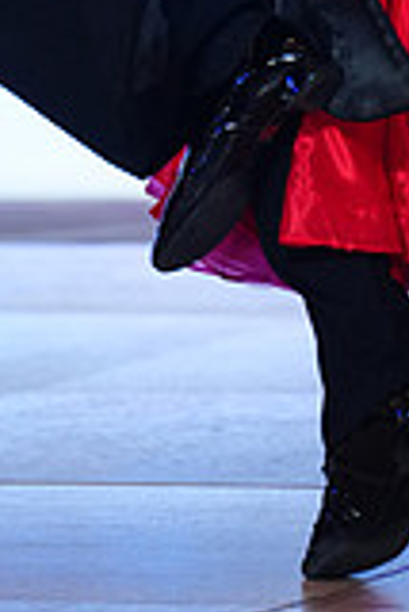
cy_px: -356
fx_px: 12345
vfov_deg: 2.8
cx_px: 449
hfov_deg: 1.9
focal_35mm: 726
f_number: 2.8
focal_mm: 200
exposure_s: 1/500
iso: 1250
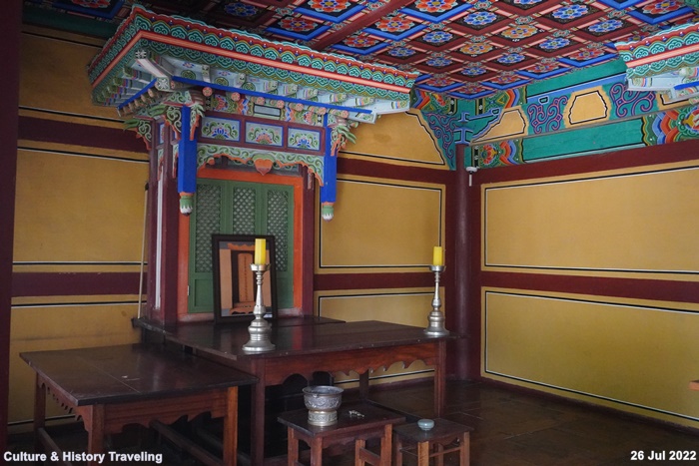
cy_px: 233
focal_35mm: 30
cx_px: 350
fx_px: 583
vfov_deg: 43.6
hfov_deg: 61.9
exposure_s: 1/125
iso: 6400
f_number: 4
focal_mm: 20
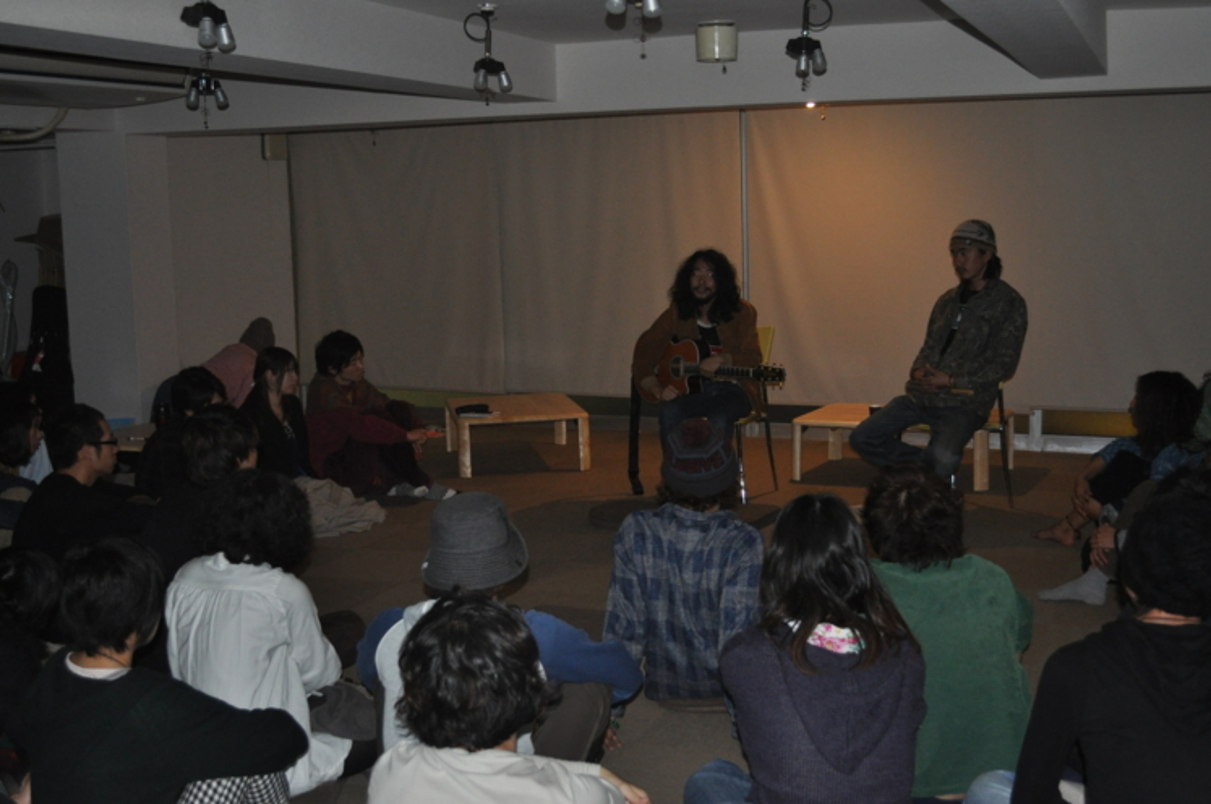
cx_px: 634
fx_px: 1512
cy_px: 403
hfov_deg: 43.6
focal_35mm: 45
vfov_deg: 29.8
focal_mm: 28
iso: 800
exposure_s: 1/60
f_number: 4.5
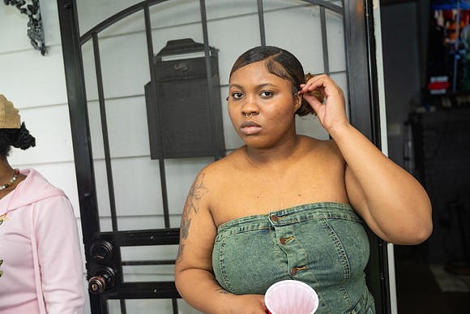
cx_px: 235
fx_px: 424
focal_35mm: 32
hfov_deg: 58.0
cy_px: 157
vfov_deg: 40.6
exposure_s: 1/100
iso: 64
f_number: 2.8
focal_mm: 32.5
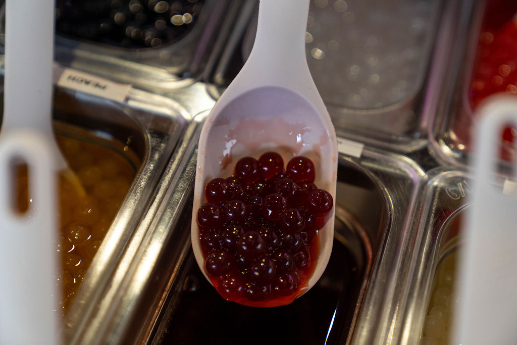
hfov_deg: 28.8
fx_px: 1005
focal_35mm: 70
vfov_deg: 19.5
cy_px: 172
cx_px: 258
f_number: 2.8
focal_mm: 70
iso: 500
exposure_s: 1/400
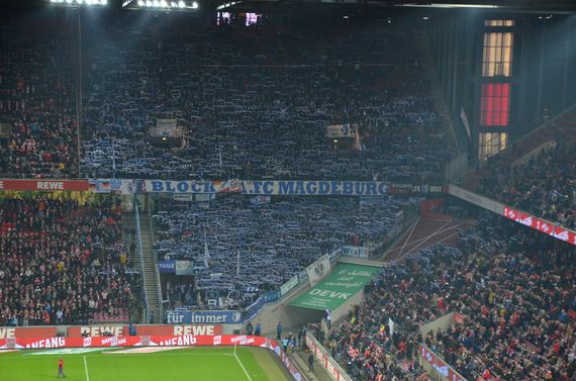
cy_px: 190
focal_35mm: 105
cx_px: 288
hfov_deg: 19.5
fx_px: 1676
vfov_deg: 13.0
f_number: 5.3
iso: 1600
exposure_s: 1/125
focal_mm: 70
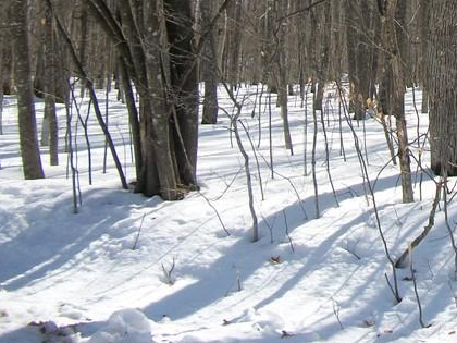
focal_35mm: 78
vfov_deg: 18.0
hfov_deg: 23.3
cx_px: 523
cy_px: -69
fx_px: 1030
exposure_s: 1/125
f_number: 8.8
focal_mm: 5.7
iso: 80
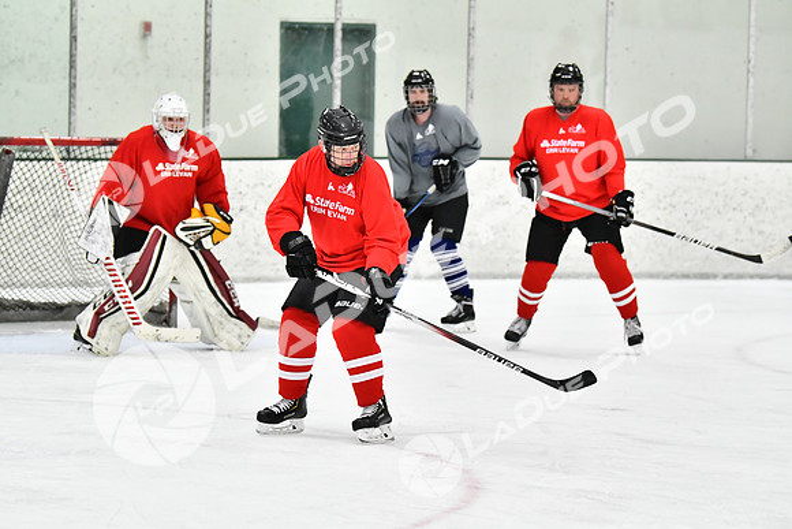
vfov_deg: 7.3
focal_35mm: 188
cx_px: 396
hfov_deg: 11.0
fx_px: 4126
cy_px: 264
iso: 5000
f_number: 2.8
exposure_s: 1/1250
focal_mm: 125
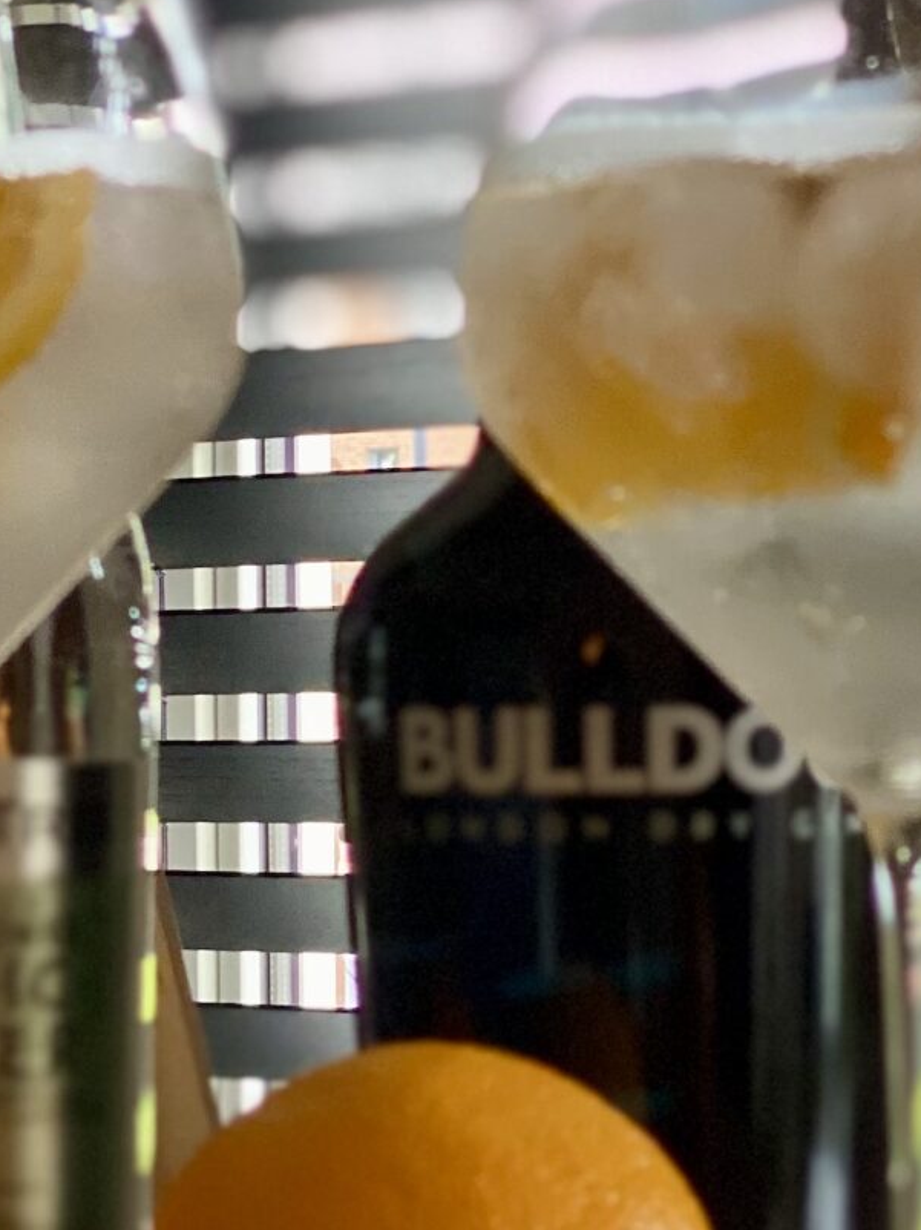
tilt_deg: +1.5
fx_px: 5892
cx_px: 524
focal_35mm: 166
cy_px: 495
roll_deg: -0.2
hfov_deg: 8.9
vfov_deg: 11.9
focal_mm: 6
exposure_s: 1/100
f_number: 2
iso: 160
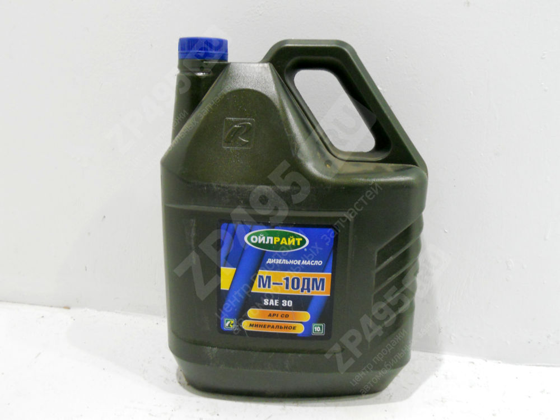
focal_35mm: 32
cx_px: 280
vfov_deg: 44.2
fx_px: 518
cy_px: 210
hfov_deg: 56.8
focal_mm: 5.8
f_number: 3.5
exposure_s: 1/30
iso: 400
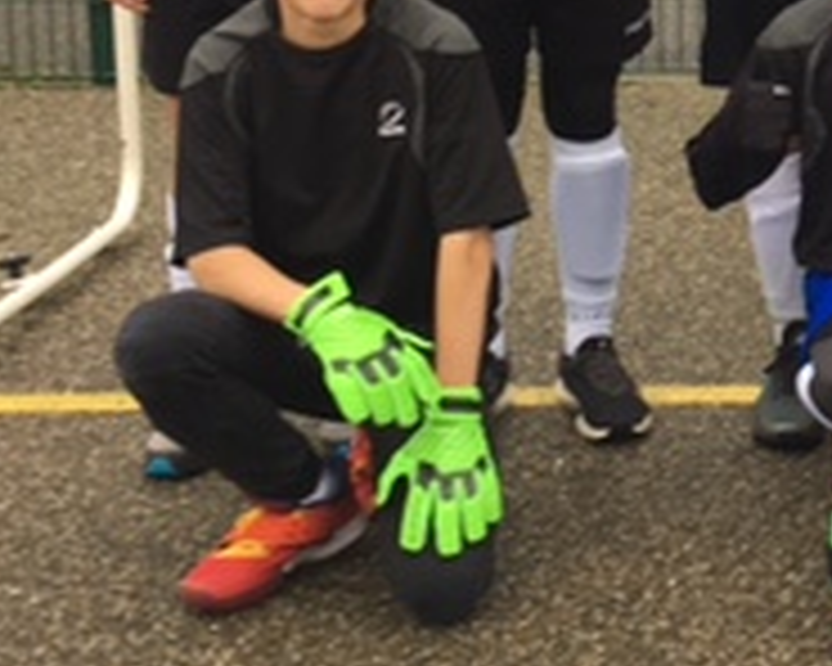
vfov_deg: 15.4
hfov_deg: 18.4
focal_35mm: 98
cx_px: 1043
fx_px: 2413
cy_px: -36
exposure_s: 1/50
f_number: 2.2
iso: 25
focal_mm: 4.15
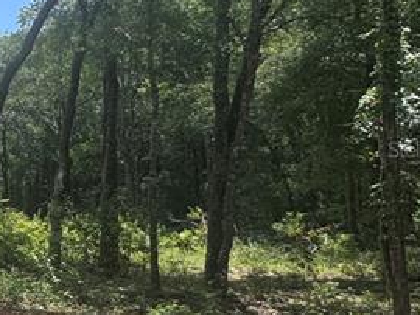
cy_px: 149
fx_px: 644
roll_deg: -2.9
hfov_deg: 22.7
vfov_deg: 27.6
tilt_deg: +5.2
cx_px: -314
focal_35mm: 53
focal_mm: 2.22
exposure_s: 1/796
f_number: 2.2
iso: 50
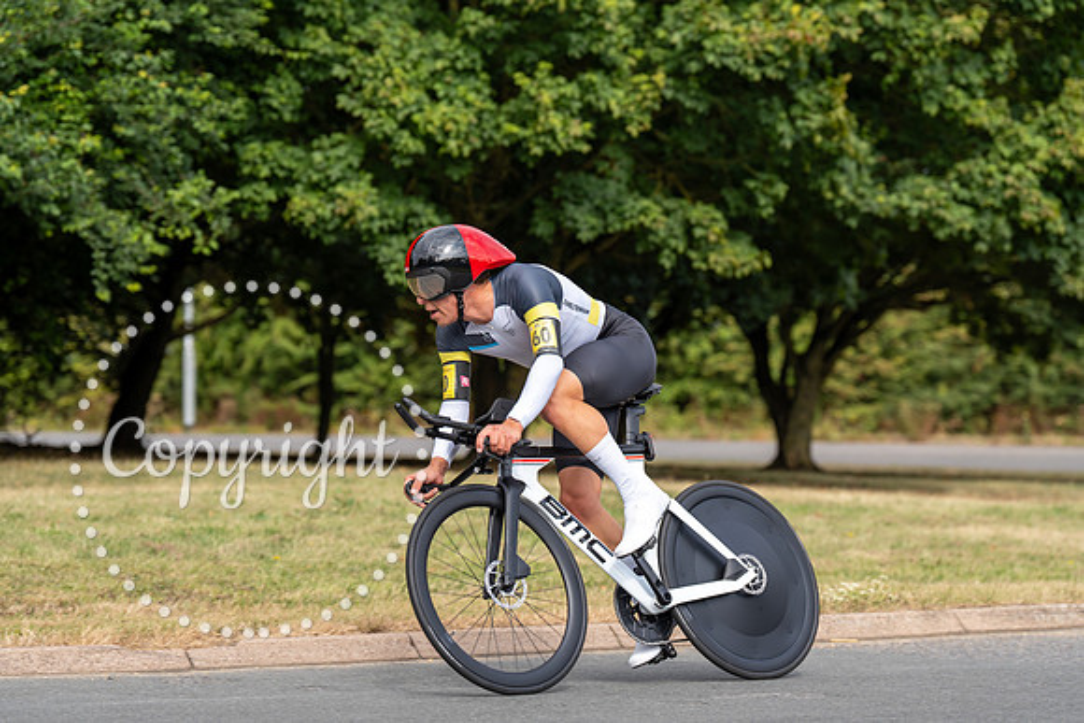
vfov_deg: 11.7
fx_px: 3524
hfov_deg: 17.5
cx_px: 542
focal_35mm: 117
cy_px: 362
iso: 125
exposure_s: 1/1000
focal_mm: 117
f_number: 3.5
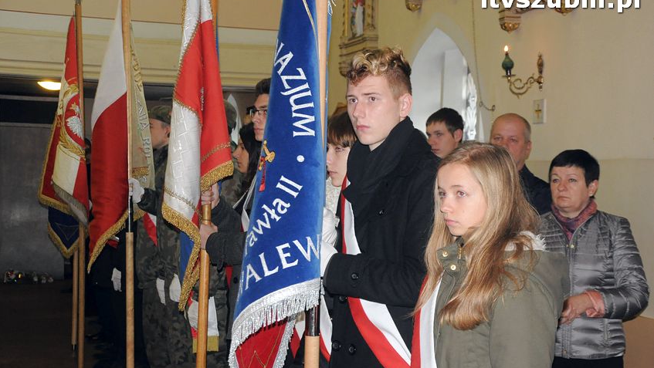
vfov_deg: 19.1
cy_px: 193
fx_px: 1093
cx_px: 327
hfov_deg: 33.3
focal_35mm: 63
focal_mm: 40
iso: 1600
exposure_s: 1/60
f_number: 4.8
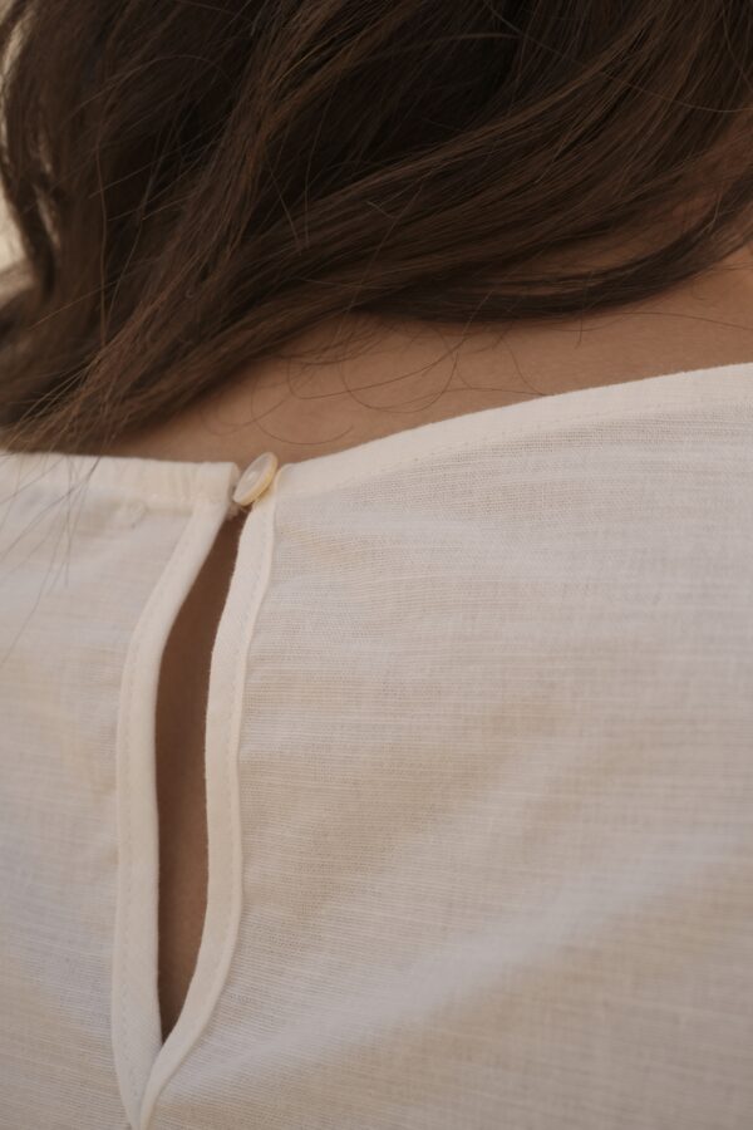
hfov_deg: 27.0
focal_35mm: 50
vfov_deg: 39.6
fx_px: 1569
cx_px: 376
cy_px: 565
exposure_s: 1/125
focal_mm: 50
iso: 200
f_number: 9
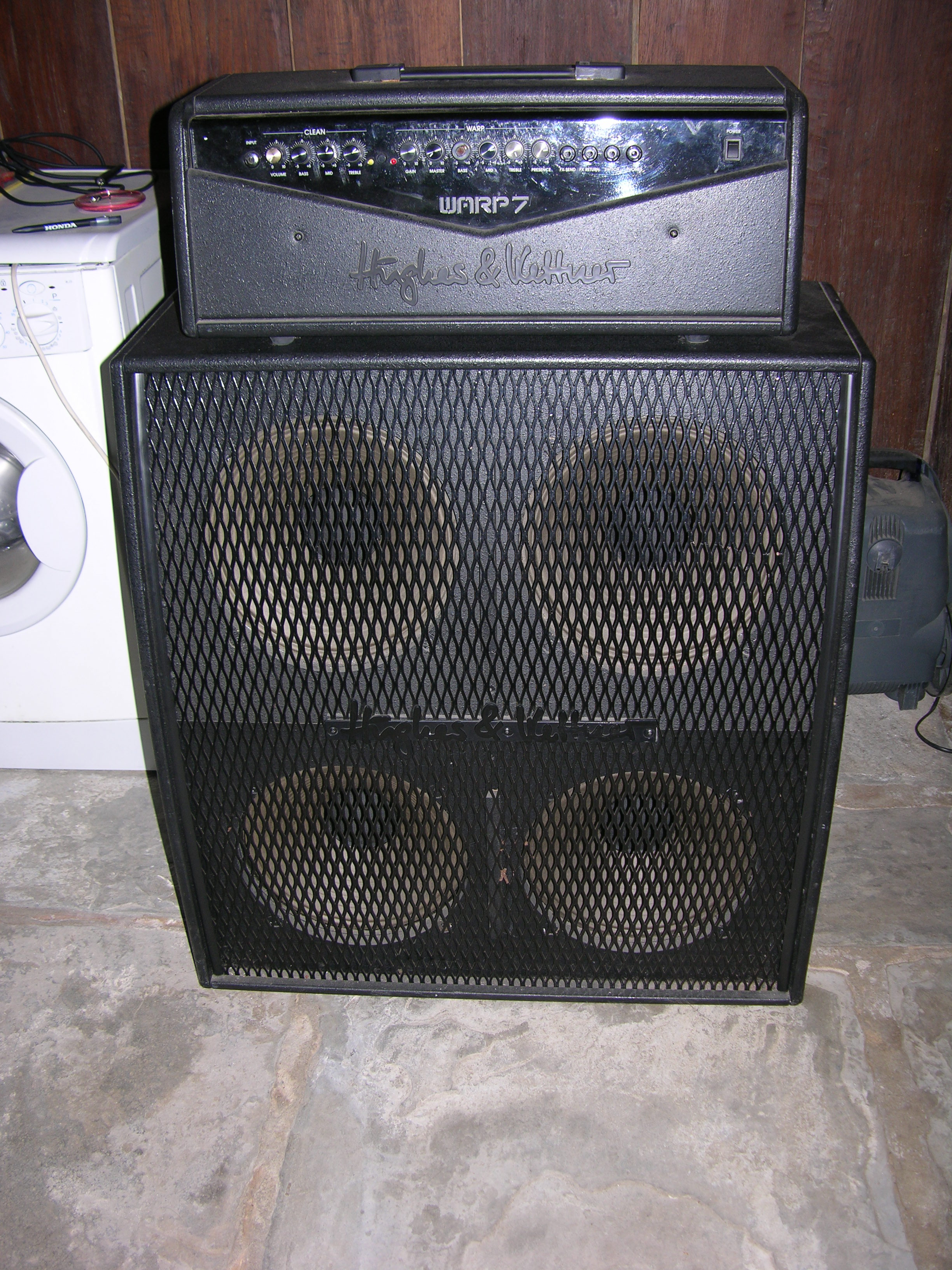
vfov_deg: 52.6
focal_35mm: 35
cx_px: 476
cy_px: 635
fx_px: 1283
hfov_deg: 40.7
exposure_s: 1/60.1
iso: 50
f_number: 2.8
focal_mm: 8.9
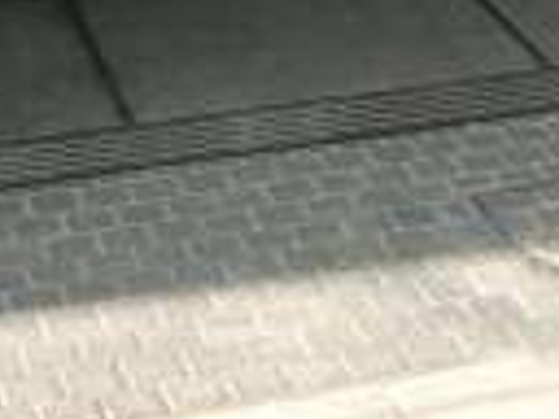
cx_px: 520
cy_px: -502
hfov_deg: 16.2
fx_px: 1938
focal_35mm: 120
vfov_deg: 10.9
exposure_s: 1/320
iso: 64
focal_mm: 4.3
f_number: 3.2
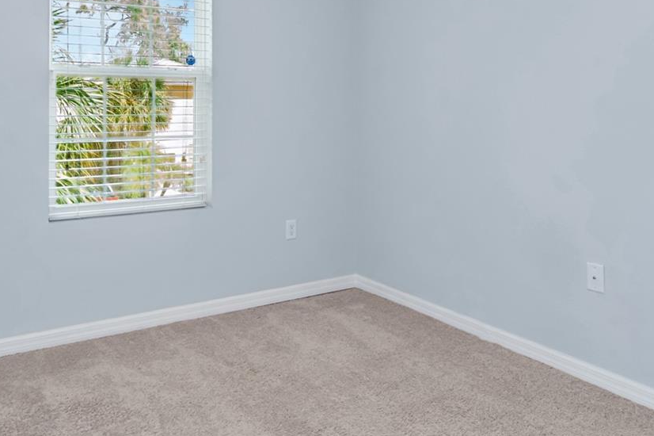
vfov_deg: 41.3
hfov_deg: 59.9
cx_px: 270
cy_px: 119
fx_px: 563
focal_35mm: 31
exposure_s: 1/60
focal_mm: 16
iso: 400
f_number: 6.7
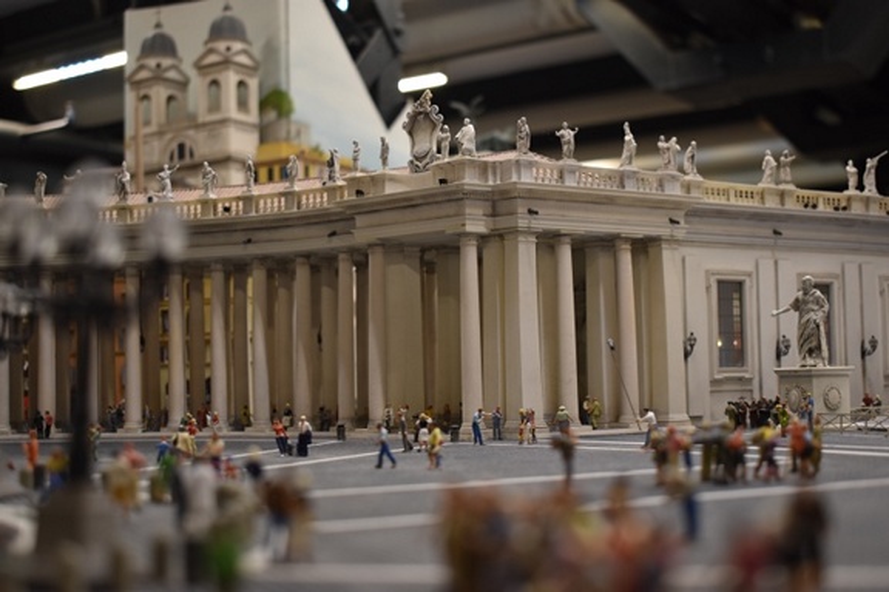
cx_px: 444
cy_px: 296
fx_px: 1185
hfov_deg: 41.1
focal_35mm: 48
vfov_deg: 28.1
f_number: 4.5
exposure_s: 1/80
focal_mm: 32
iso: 400
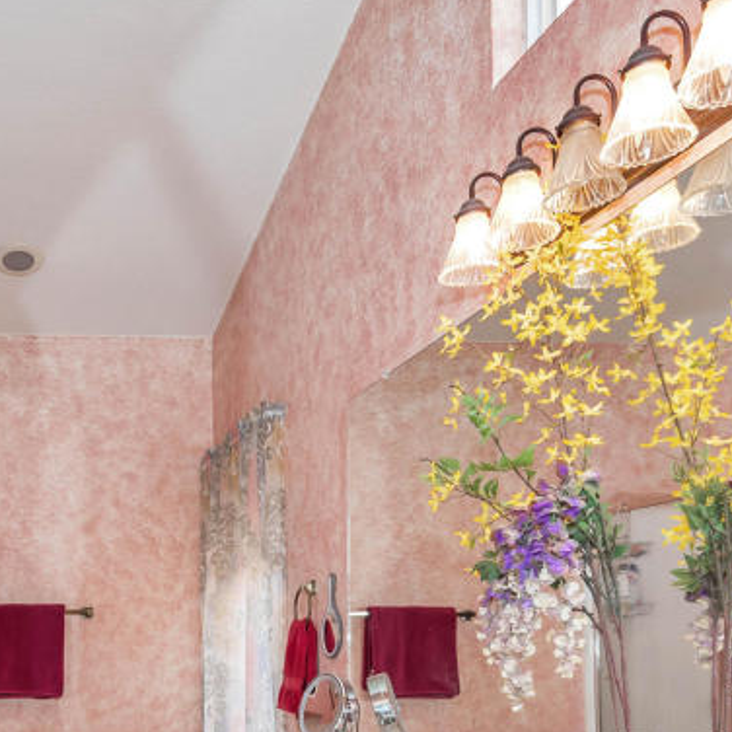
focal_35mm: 39
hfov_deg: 37.9
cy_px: 692
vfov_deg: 39.0
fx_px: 933
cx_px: -10
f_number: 4.5
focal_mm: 15
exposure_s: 1/60
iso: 400
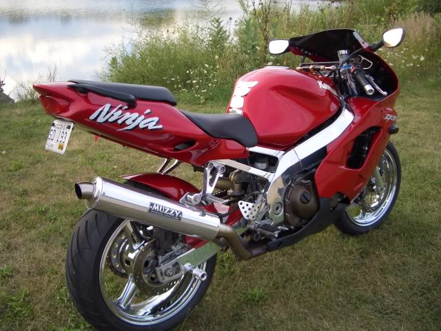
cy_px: 166
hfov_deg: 52.6
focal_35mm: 35
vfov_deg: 40.7
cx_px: 220
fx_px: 446
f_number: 2.6
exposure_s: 1/160
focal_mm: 5.8
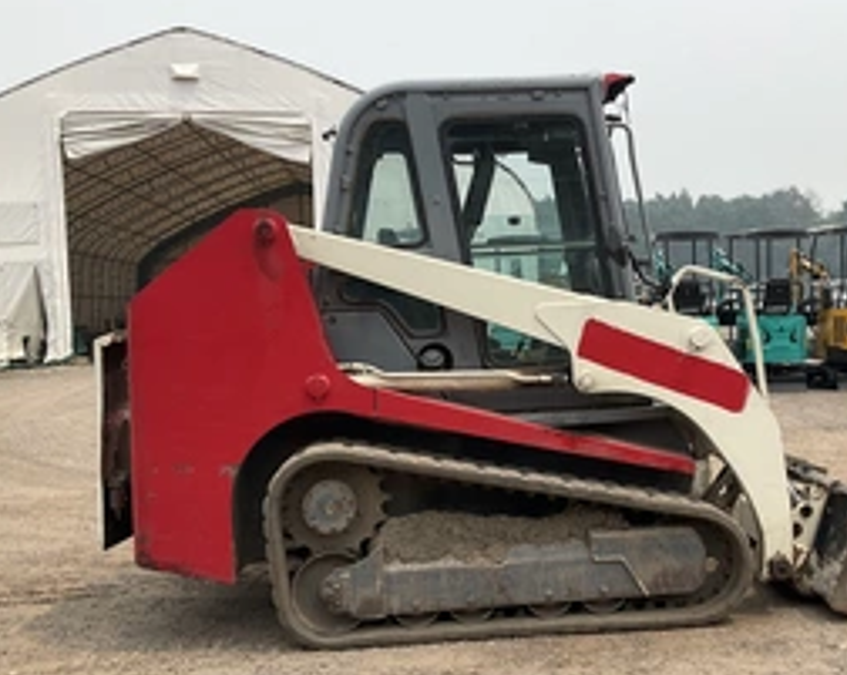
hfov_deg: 41.0
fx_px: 1127
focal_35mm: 45
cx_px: 521
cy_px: 376
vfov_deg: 33.3
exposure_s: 1/2320
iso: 25
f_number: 1.8
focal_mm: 3
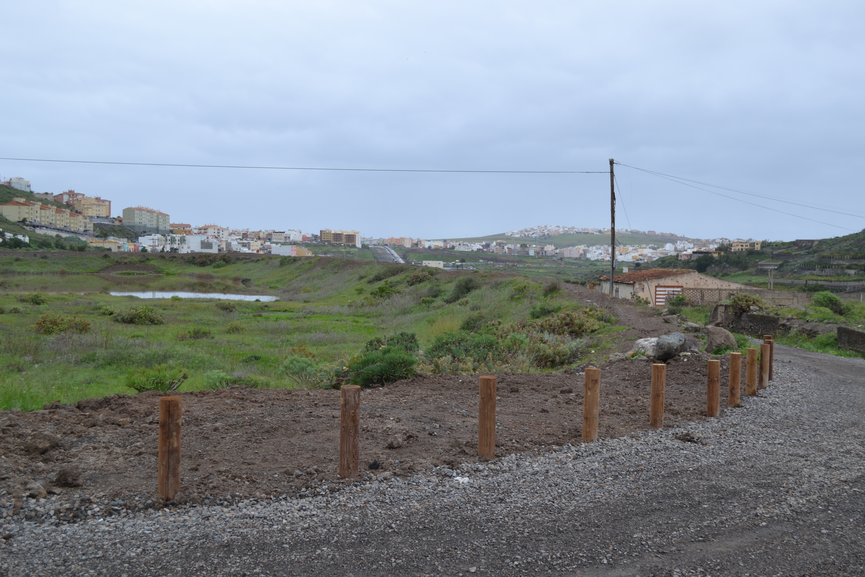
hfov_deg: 49.6
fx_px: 937
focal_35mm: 39
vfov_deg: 34.2
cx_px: 432
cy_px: 288
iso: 100
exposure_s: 1/160
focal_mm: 26
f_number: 5.6
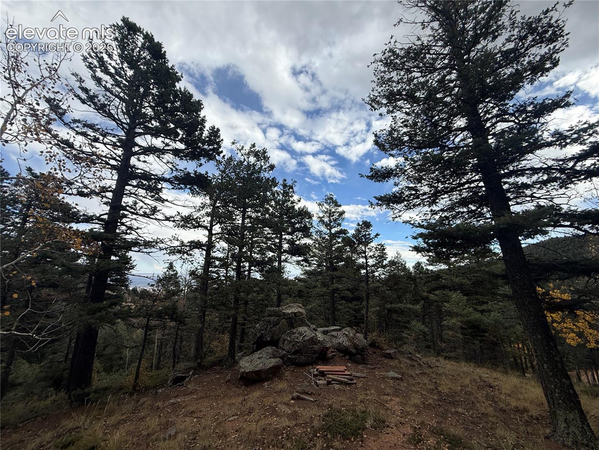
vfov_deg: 85.7
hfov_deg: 102.1
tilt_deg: +10.7
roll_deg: +0.0
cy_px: 225
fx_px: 242
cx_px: 300
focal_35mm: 14
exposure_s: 1/1572
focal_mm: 2.22
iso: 50
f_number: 2.2
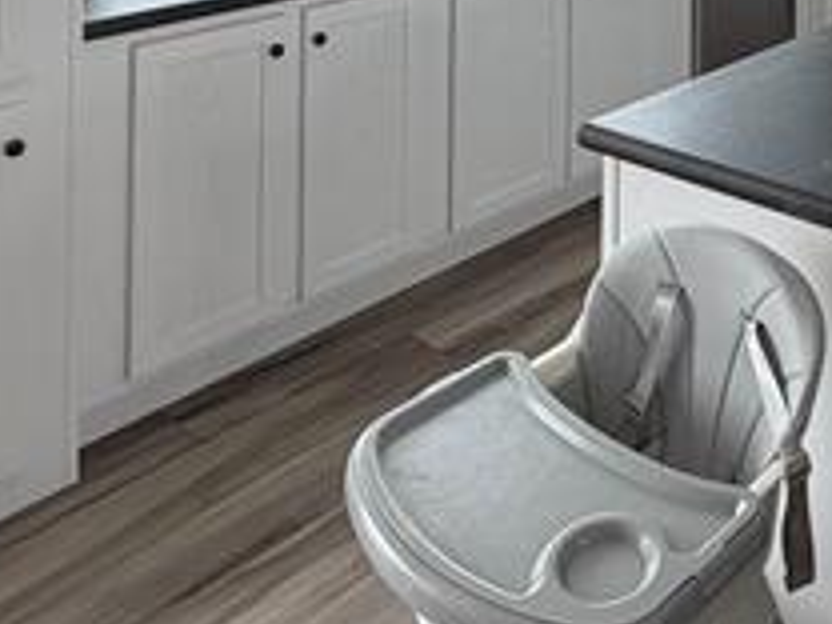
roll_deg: -0.6
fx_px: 1034
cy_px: -256
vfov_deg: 26.5
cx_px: 796
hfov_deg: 39.6
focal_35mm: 43
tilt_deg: -0.3
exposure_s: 1/121
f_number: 2.2
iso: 80
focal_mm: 2.22
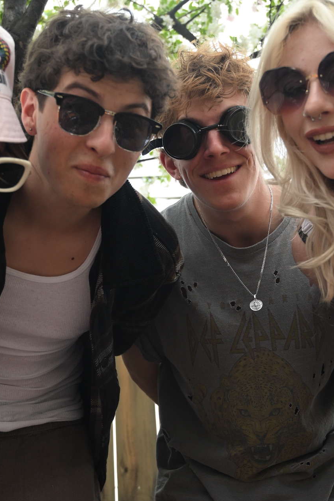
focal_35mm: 60
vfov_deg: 33.4
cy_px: 272
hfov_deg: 22.6
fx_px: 835
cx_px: 154
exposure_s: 1/160
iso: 320
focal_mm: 33
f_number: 4
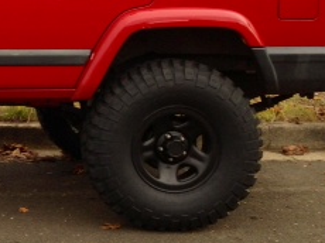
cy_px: 66
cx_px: -72
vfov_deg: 16.0
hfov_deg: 19.9
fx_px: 863
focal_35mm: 92
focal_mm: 4.13
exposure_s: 1/120
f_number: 2.4
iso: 64
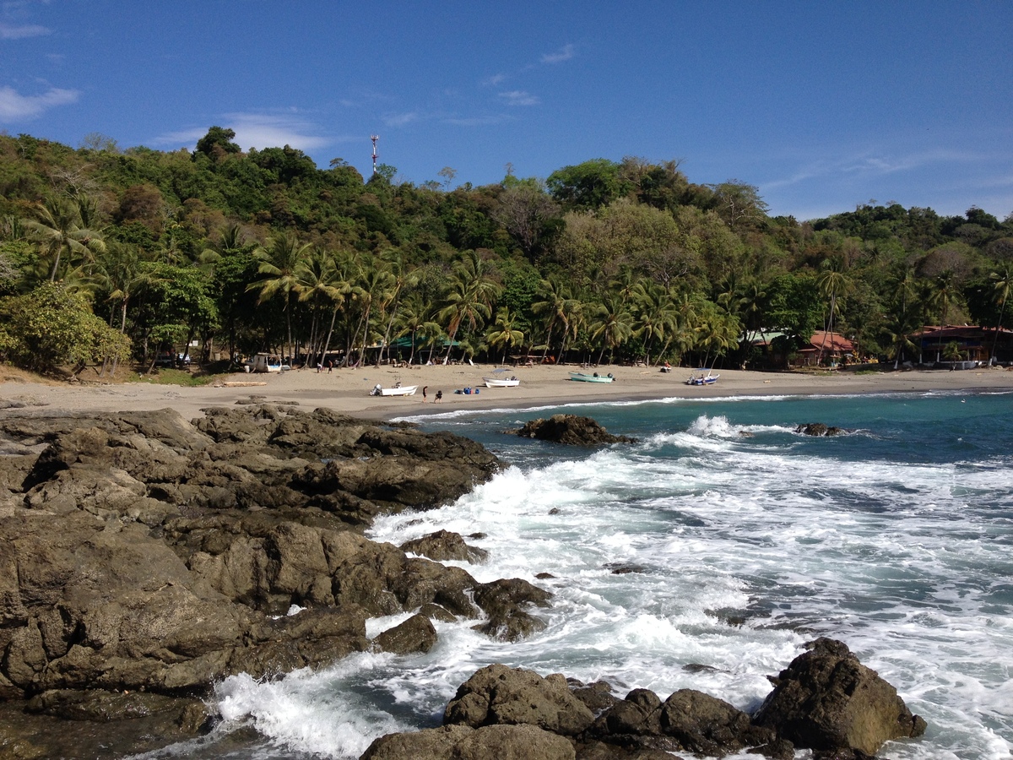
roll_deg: +1.0
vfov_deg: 40.7
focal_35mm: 35
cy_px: 380
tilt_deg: -3.7
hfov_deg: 52.6
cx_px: 506
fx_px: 1024
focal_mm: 4.28
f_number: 2.4
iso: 50
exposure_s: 1/2404
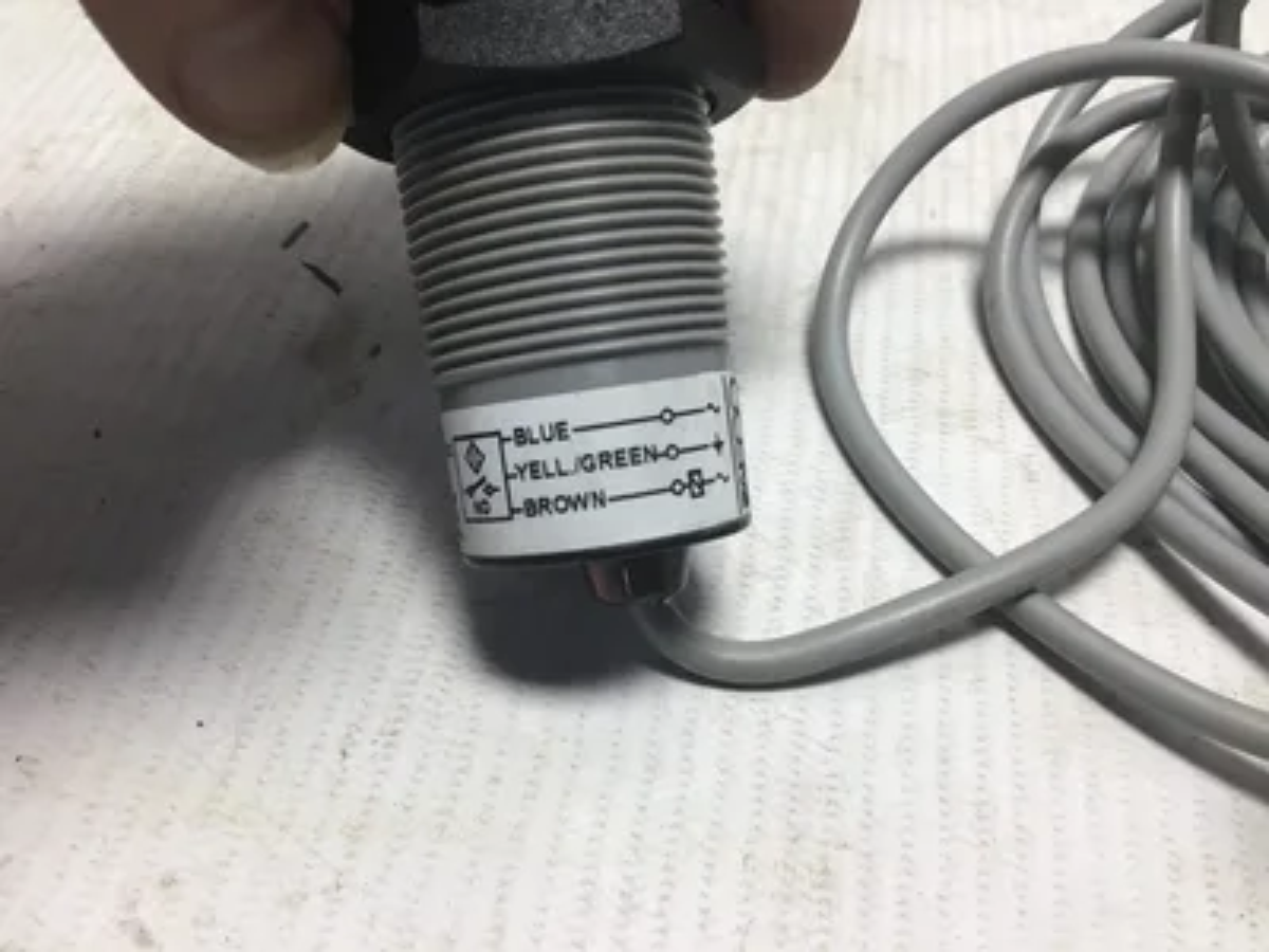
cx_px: 634
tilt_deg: -50.2
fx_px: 1136
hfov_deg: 58.4
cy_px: 476
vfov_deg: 45.4
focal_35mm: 31
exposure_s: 1/120
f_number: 2.4
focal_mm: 3.3
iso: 32
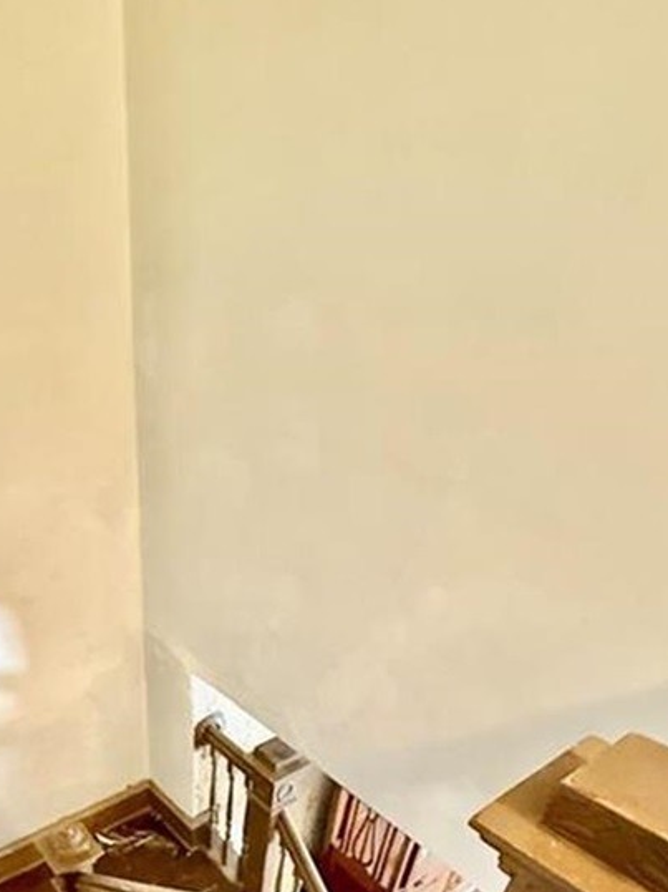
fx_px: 644
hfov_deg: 51.9
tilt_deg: -40.7
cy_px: 758
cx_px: 149
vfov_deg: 61.4
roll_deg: +3.4
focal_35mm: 25
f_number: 2.2
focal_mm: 2.22
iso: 1000
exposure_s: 1/40
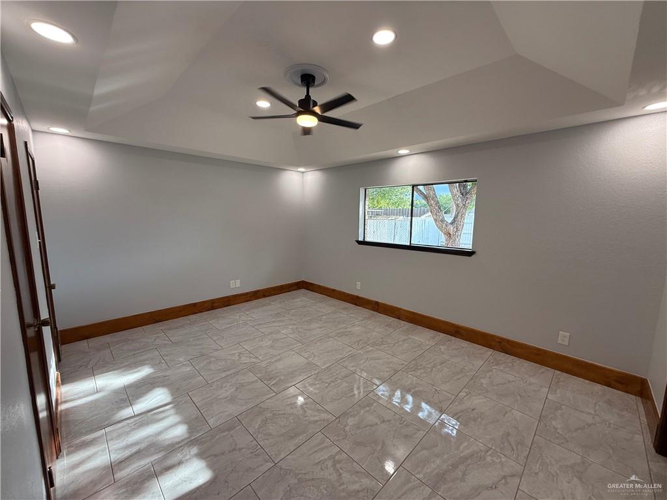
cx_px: 334
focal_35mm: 14
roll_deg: -1.1
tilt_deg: -6.4
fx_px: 270
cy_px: 250
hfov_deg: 102.1
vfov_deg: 85.7
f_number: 2.2
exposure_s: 1/99
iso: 80
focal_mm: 2.22
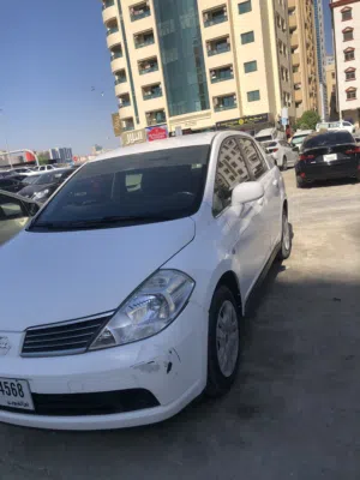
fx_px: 388
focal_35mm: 28
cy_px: 240
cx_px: 180
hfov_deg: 49.7
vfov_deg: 63.4
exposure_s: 1/2404
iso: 25
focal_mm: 4
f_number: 1.8
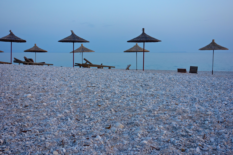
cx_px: 116
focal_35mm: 50
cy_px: 78
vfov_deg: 27.0
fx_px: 324
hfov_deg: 39.6
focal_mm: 18.66
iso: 125
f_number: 3.5
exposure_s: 1/100
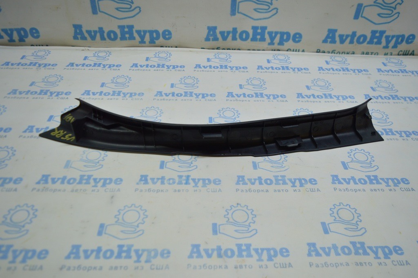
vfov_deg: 43.5
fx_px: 348
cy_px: 139
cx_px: 209
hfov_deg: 62.0
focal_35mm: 30
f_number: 3.5
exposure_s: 1/125
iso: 400
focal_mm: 20
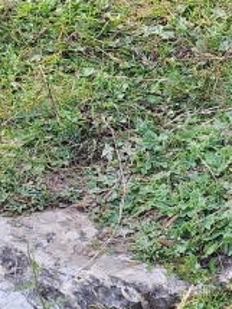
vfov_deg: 16.3
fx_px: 1020
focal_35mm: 114
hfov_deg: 12.8
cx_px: -16
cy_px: -104
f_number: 1.8
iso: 40
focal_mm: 5.54
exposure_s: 1/602
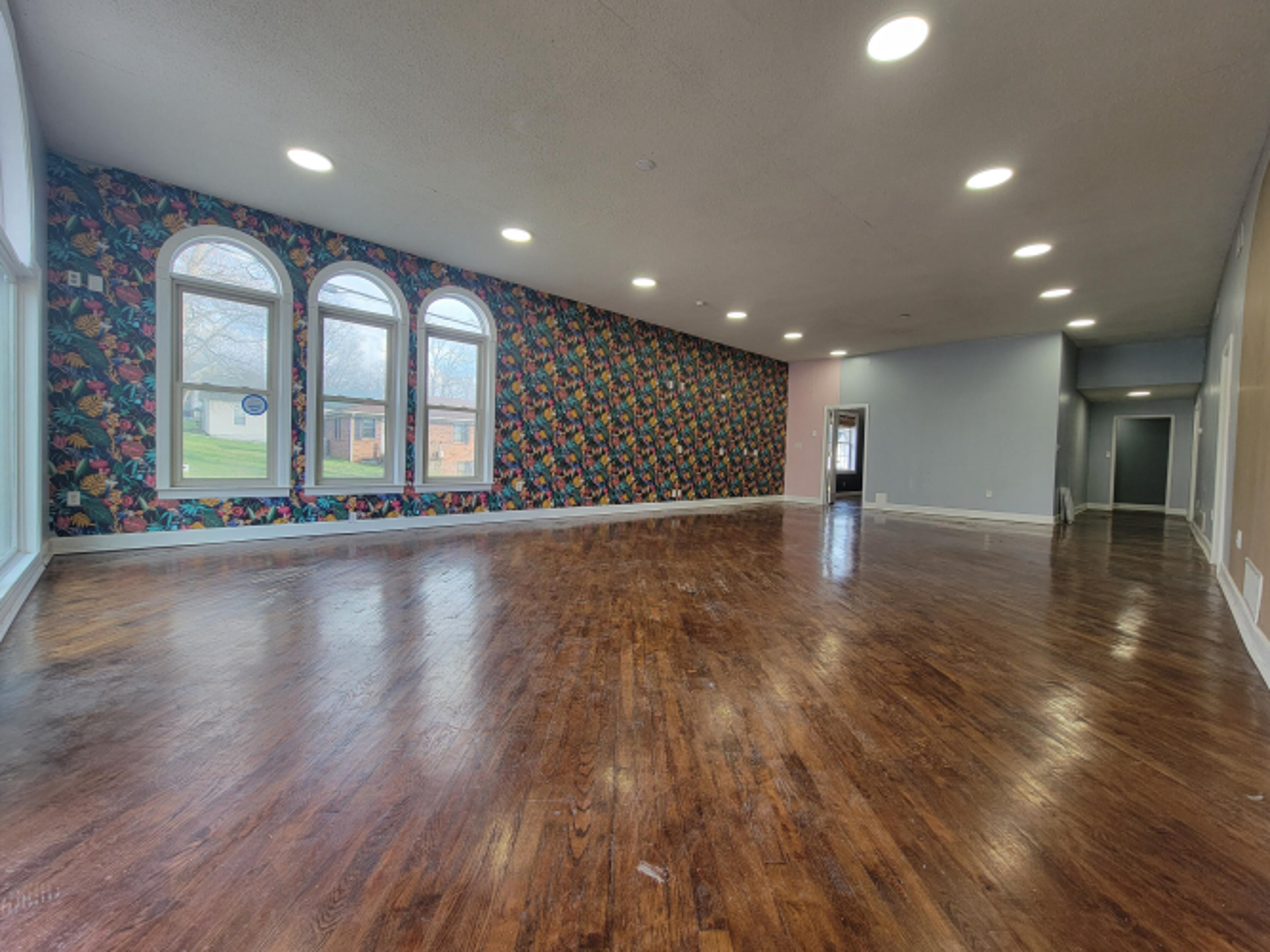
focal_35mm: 13
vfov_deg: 89.9
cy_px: 476
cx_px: 635
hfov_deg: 106.2
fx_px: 477
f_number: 2.2
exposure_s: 1/60
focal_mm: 2.2
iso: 64
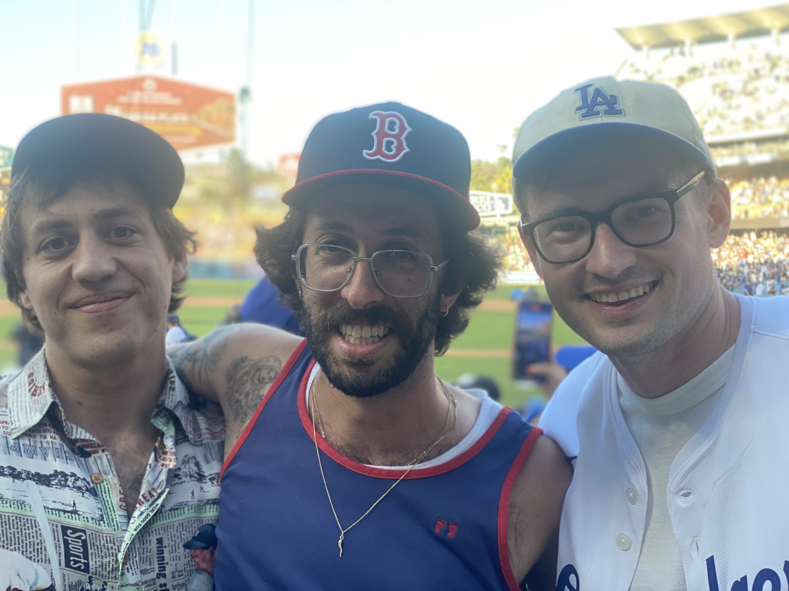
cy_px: 296
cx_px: 394
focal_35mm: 52
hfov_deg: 36.8
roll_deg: -1.1
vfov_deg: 28.0
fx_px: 1185
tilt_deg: -2.2
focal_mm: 6
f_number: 2
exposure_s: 1/122
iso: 40
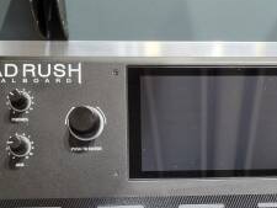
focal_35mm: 60
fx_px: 480
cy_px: 231
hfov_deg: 31.3
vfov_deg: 22.9
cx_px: 222
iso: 200
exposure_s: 1/40
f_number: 1.8
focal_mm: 5.4
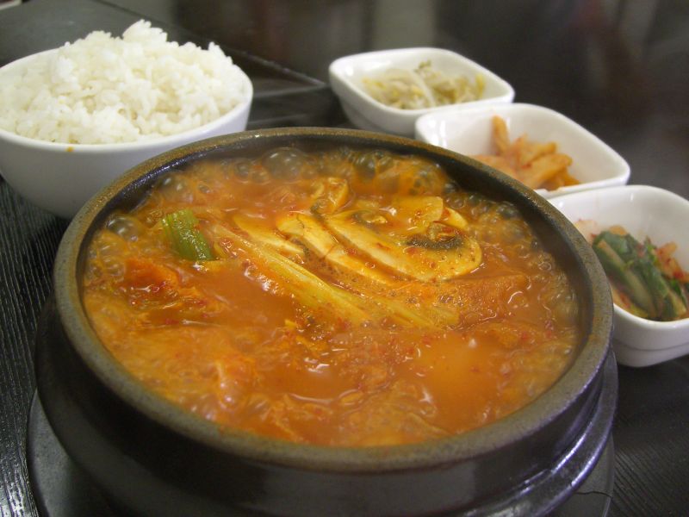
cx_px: 344
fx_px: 756
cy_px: 258
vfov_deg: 37.7
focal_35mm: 38
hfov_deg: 49.0
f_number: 2.8
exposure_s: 1/40
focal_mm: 7.9
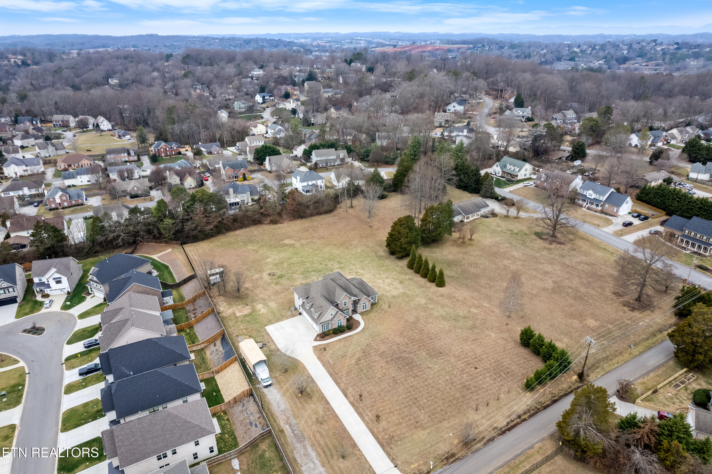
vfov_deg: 57.2
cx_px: 356
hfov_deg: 78.6
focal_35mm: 22
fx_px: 435
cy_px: 237
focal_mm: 8.38
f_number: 2.8
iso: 110
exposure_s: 1/25
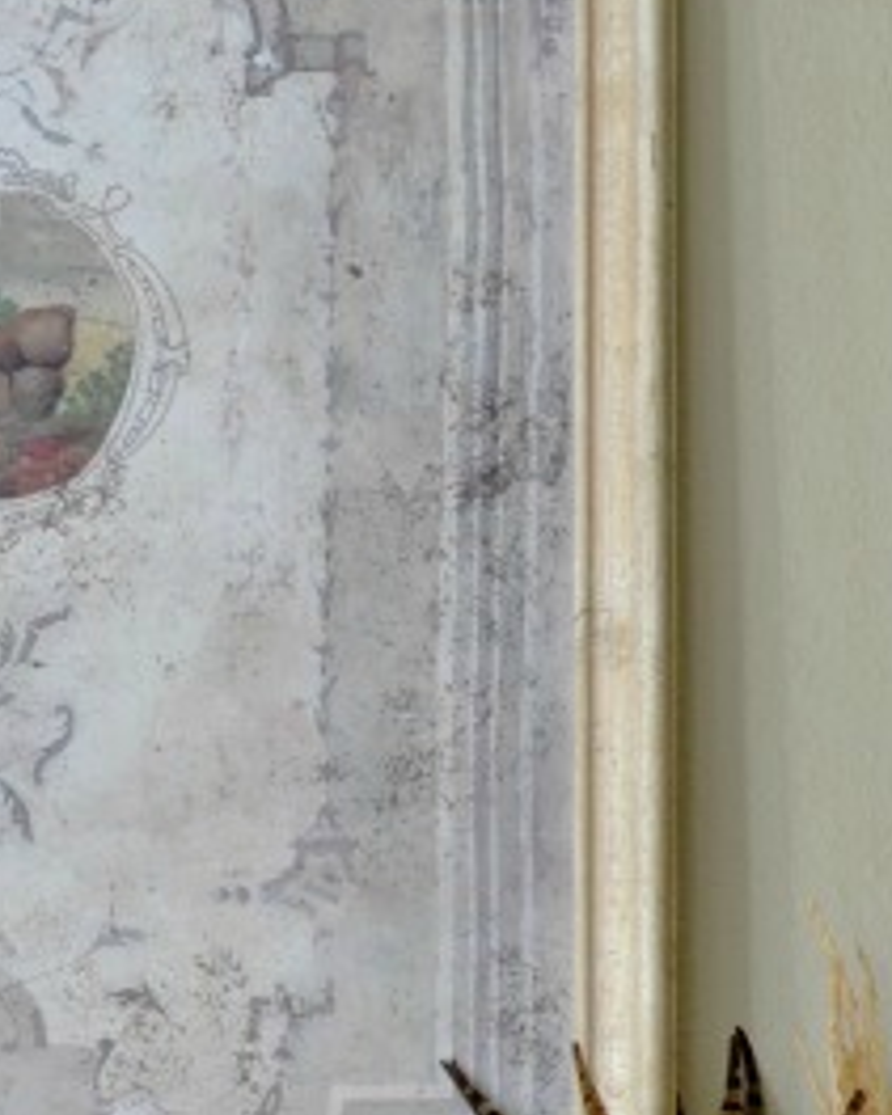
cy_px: 1404
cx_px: 40
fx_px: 6234
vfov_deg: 10.0
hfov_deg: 8.2
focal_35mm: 189
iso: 100
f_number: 4.5
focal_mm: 35
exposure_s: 1/13
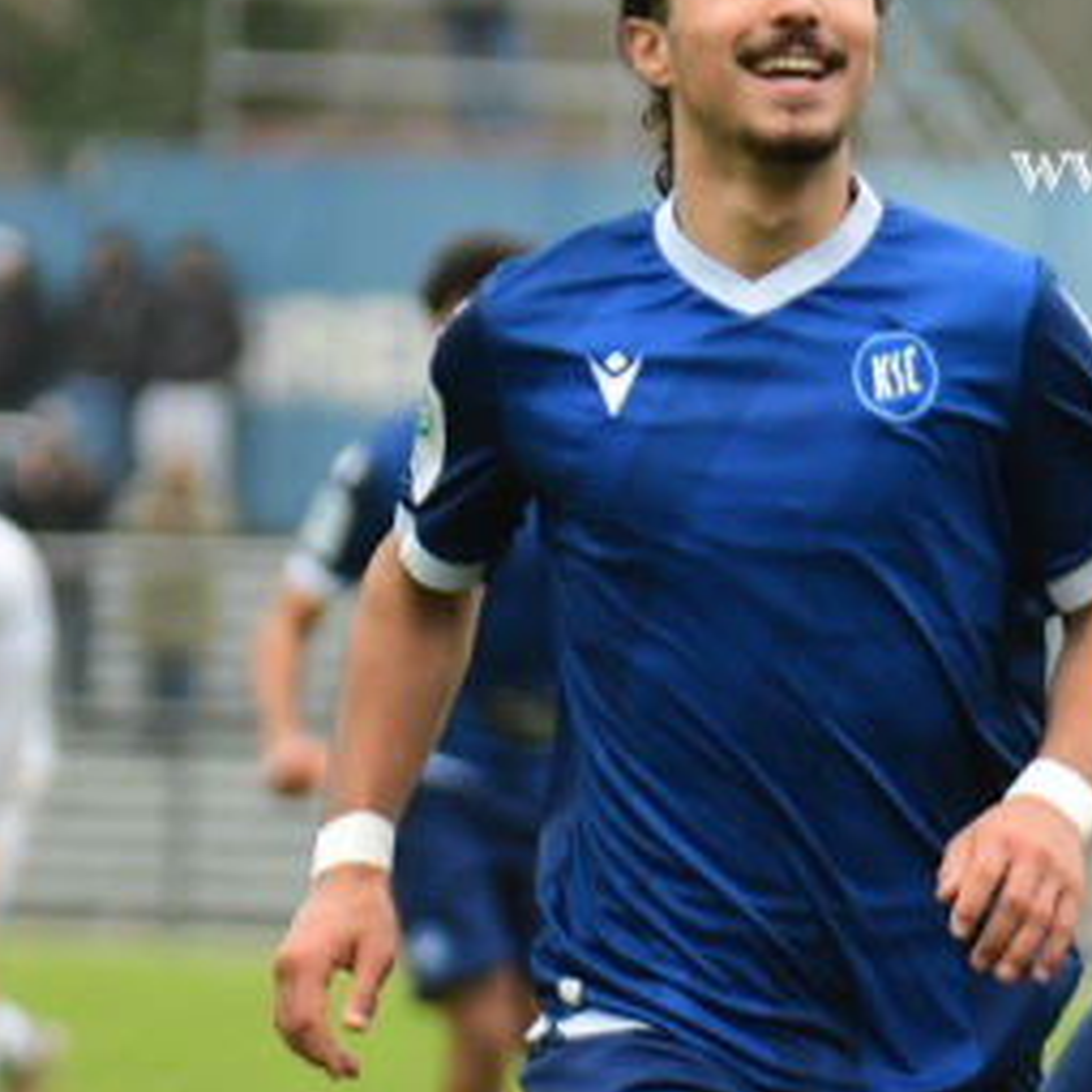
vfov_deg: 3.7
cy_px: 79
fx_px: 17096
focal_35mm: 479
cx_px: 1353
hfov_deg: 3.7
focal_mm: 120
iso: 1800
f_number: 2.8
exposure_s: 1/2000
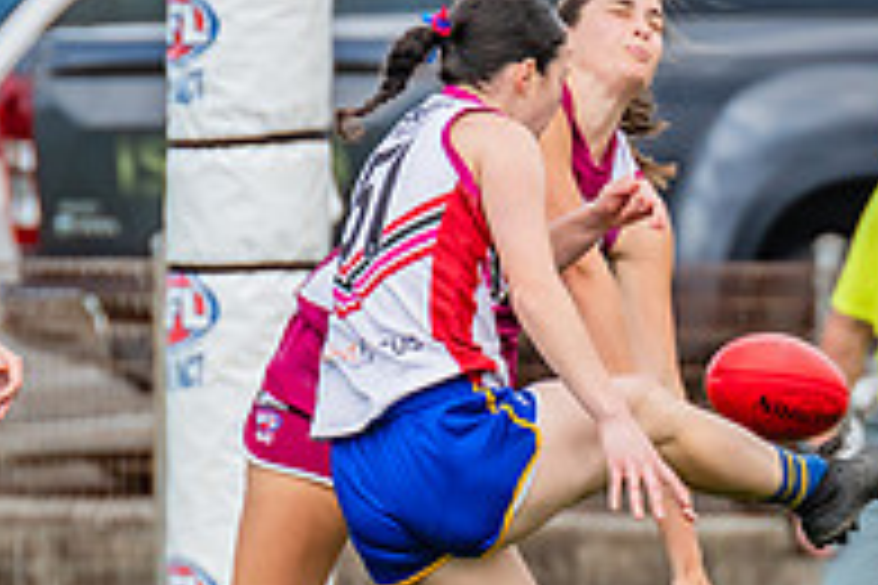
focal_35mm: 1504
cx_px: 767
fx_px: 36678
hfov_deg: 1.4
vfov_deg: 0.9
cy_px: 359
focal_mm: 420
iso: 800
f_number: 5.6
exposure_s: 1/1600
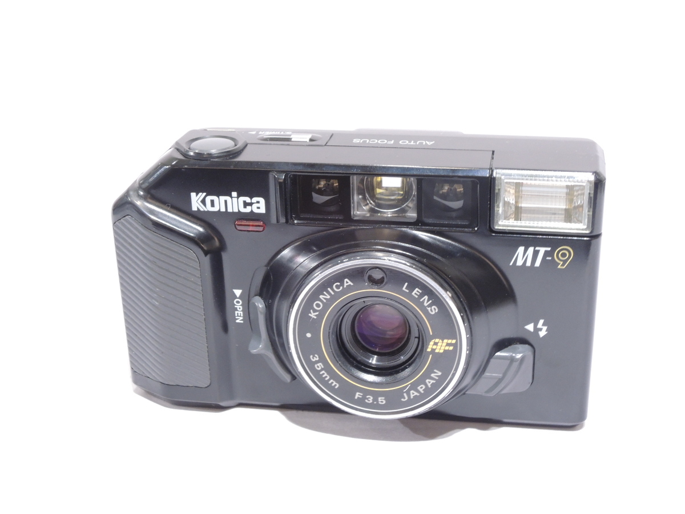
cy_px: 257
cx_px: 342
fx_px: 1088
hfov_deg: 34.9
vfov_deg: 26.6
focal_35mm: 55
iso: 400
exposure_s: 1/20
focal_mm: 9.9
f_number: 5
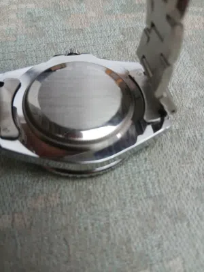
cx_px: 102
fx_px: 204
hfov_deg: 53.1
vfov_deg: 67.3
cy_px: 136
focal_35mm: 26
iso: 250
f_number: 1.8
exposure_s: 1/25
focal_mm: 3.98
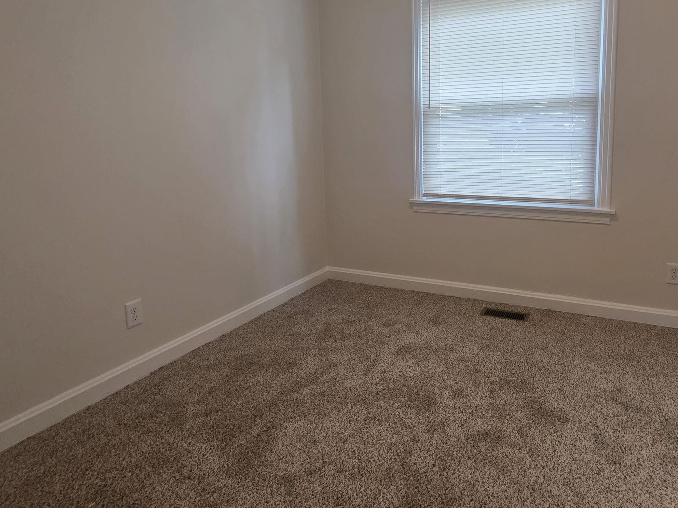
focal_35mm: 21
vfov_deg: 62.8
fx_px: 411
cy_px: 199
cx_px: 404
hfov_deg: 78.2
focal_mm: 2.2
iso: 200
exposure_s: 1/60
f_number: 1.9
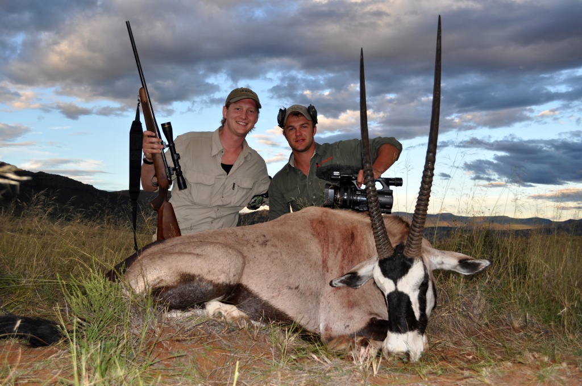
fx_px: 581
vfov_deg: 36.8
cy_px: 193
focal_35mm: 36
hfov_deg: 53.2
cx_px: 291
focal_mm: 24
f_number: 5.6
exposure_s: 1/200
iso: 200
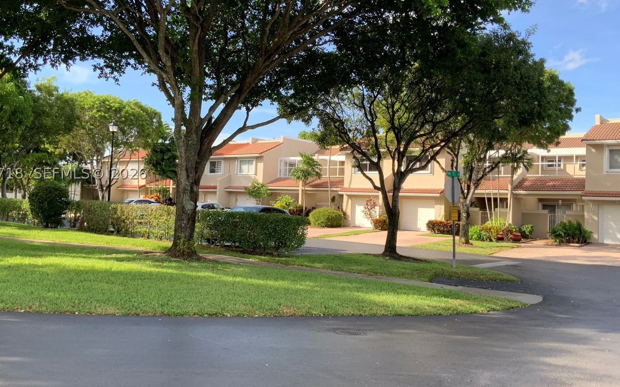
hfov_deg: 56.6
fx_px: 574
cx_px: 278
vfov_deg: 37.2
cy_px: 173
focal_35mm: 34
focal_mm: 3
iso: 16
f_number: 1.8
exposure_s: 1/367
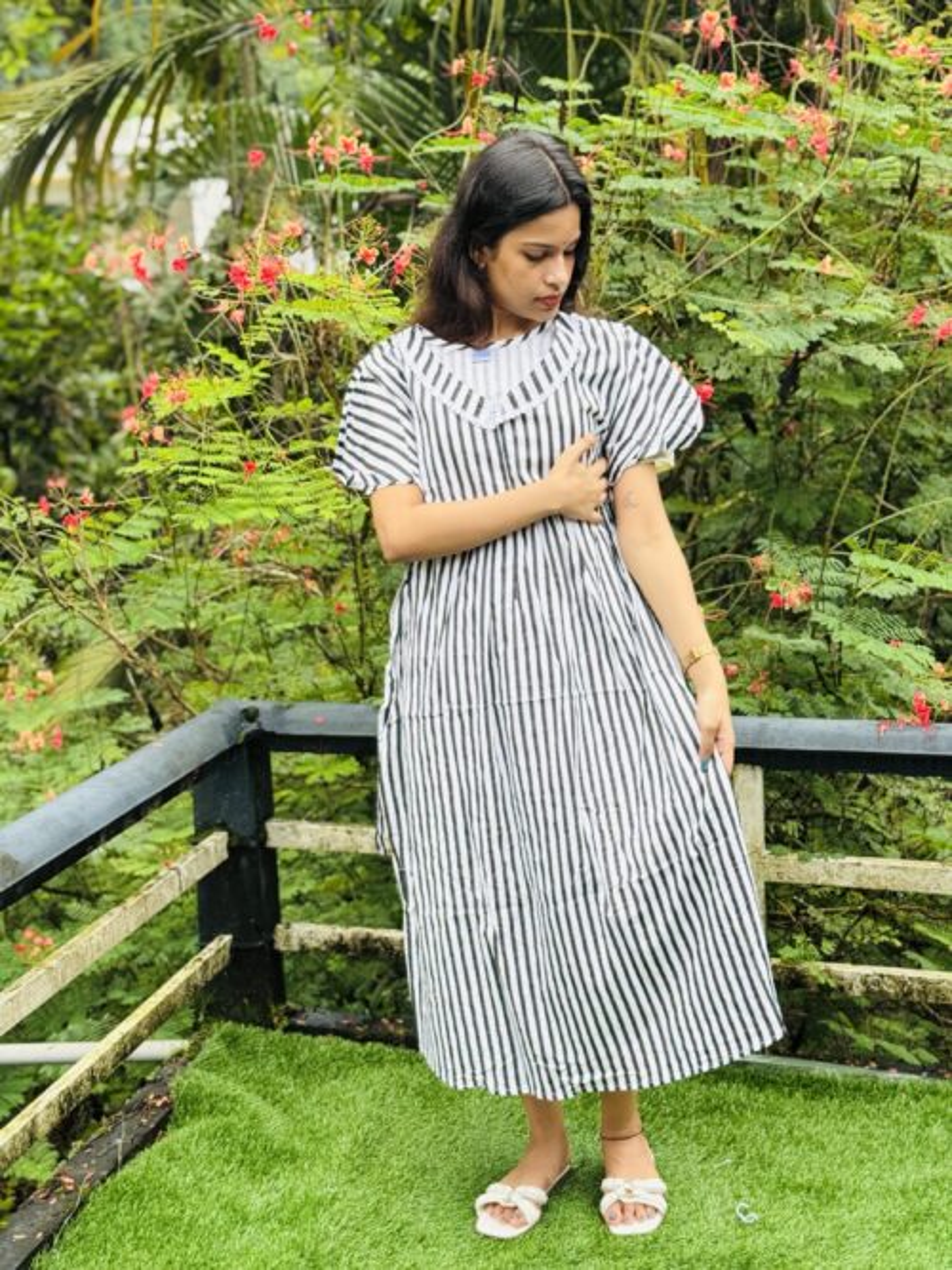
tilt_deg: -12.2
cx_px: 476
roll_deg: +2.1
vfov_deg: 39.7
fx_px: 1761
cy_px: 635
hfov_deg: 30.3
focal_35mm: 48
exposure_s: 1/621
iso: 64
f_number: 1.78
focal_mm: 6.76
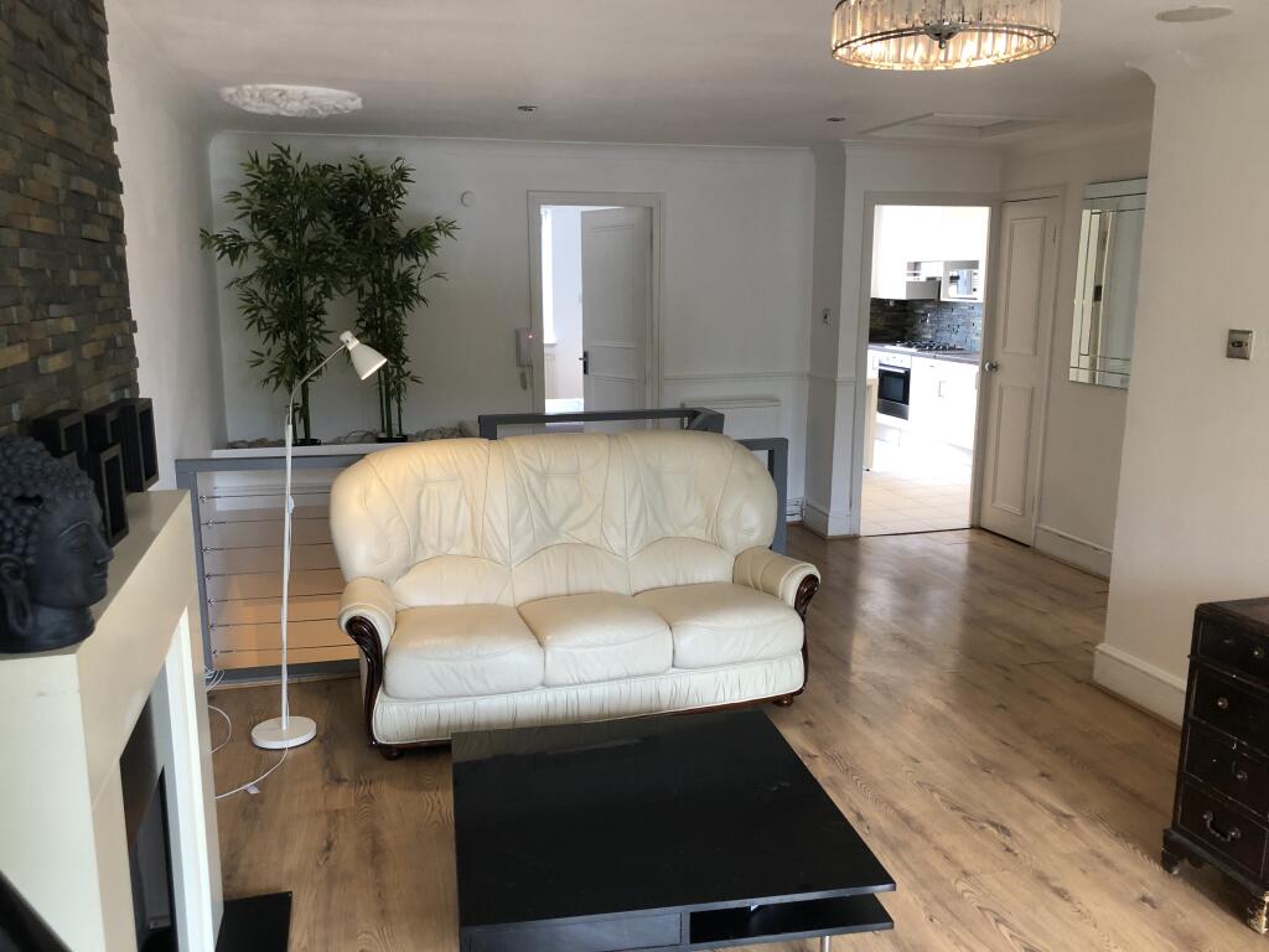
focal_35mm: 28
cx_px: 634
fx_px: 1026
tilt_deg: -11.6
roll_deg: +0.4
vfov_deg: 49.7
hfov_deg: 63.4
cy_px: 476
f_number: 1.8
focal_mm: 3.99
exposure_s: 1/25
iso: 40
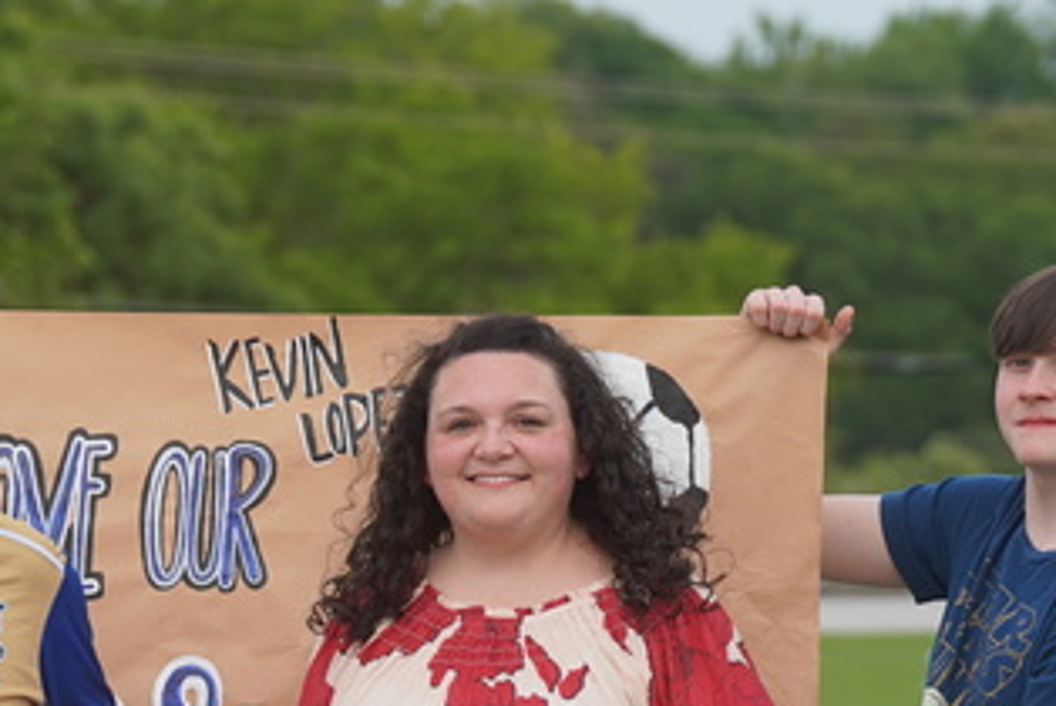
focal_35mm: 342
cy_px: 1054
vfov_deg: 4.0
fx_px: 10041
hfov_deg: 6.0
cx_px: 47
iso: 100
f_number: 4
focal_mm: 105
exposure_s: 1/250
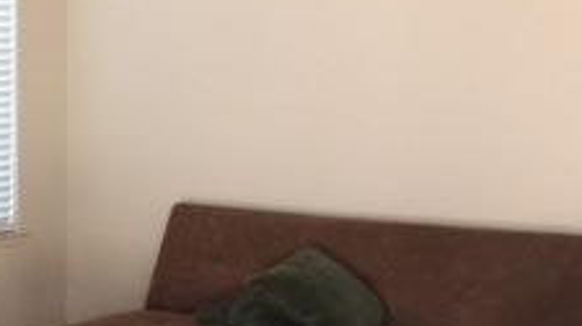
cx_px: -160
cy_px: 259
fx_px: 1387
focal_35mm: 90
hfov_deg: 21.6
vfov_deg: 13.3
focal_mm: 4.15
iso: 125
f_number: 2.2
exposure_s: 1/30
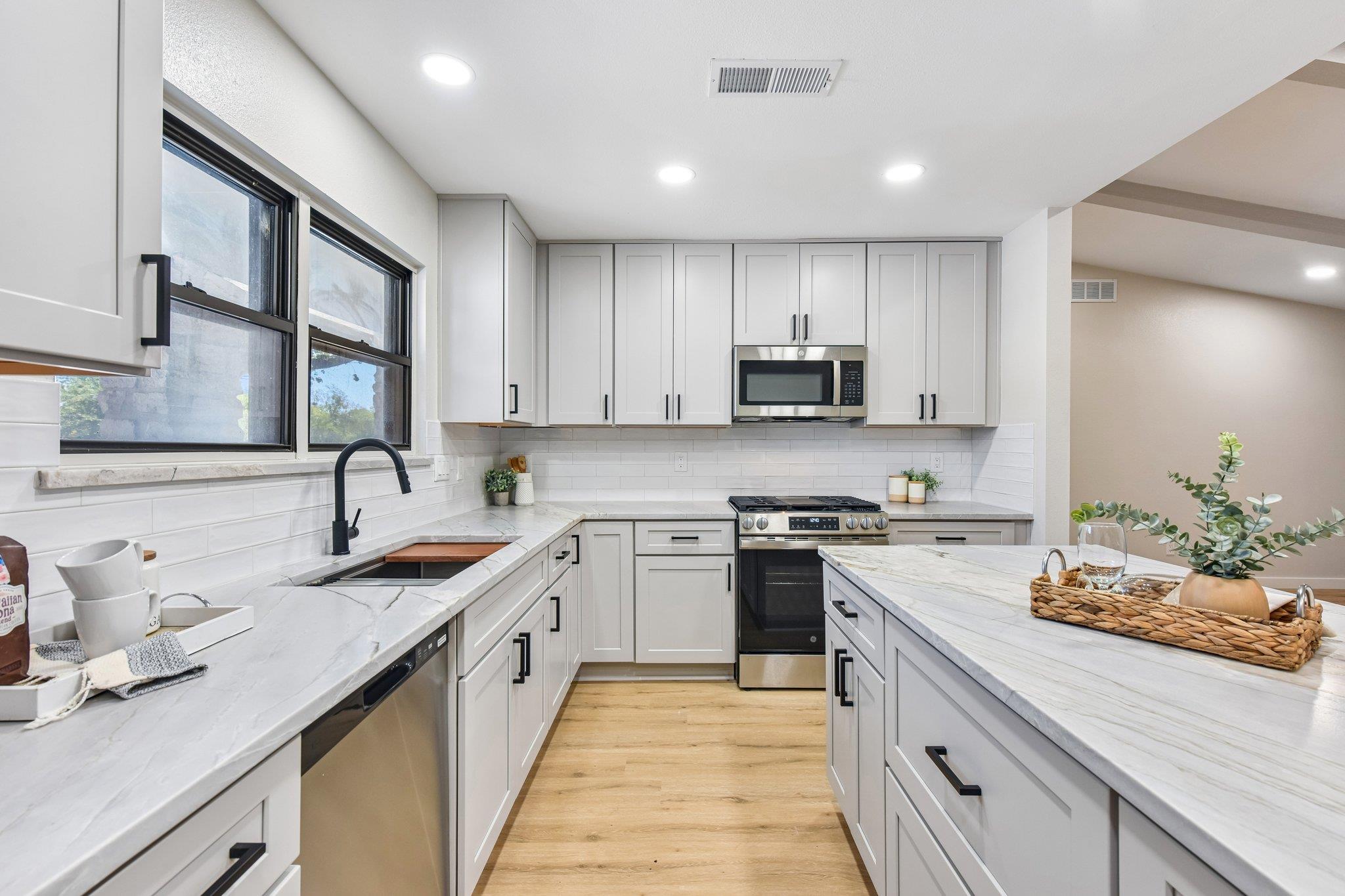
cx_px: 672
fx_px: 598
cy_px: 448
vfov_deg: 73.7
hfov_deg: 96.7
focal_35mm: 16
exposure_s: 1/15
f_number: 8
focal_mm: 16
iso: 250
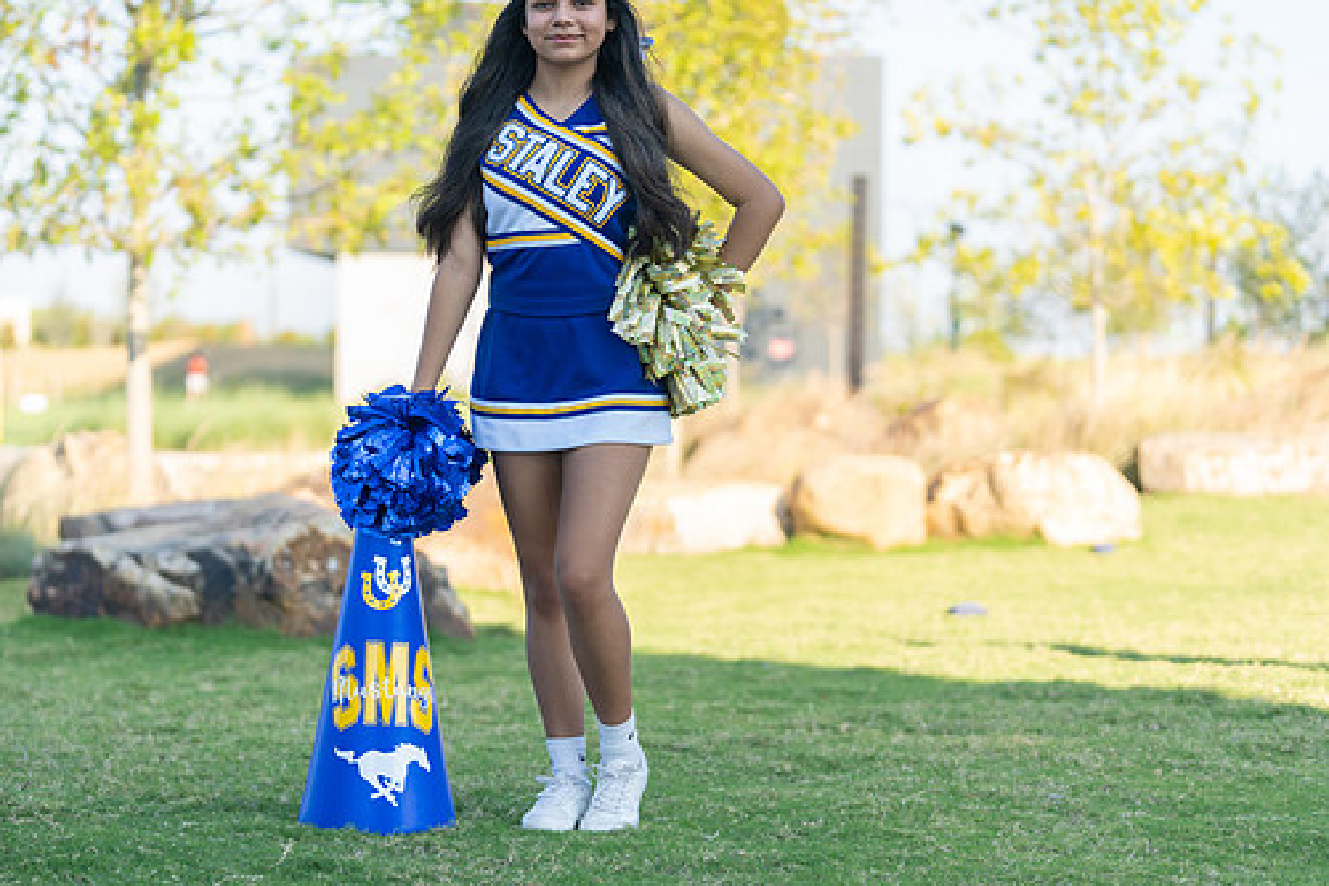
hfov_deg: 22.9
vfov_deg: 15.4
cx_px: 568
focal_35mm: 89
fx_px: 3285
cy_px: 386
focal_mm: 75
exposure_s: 1/400
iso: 125
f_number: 2.8
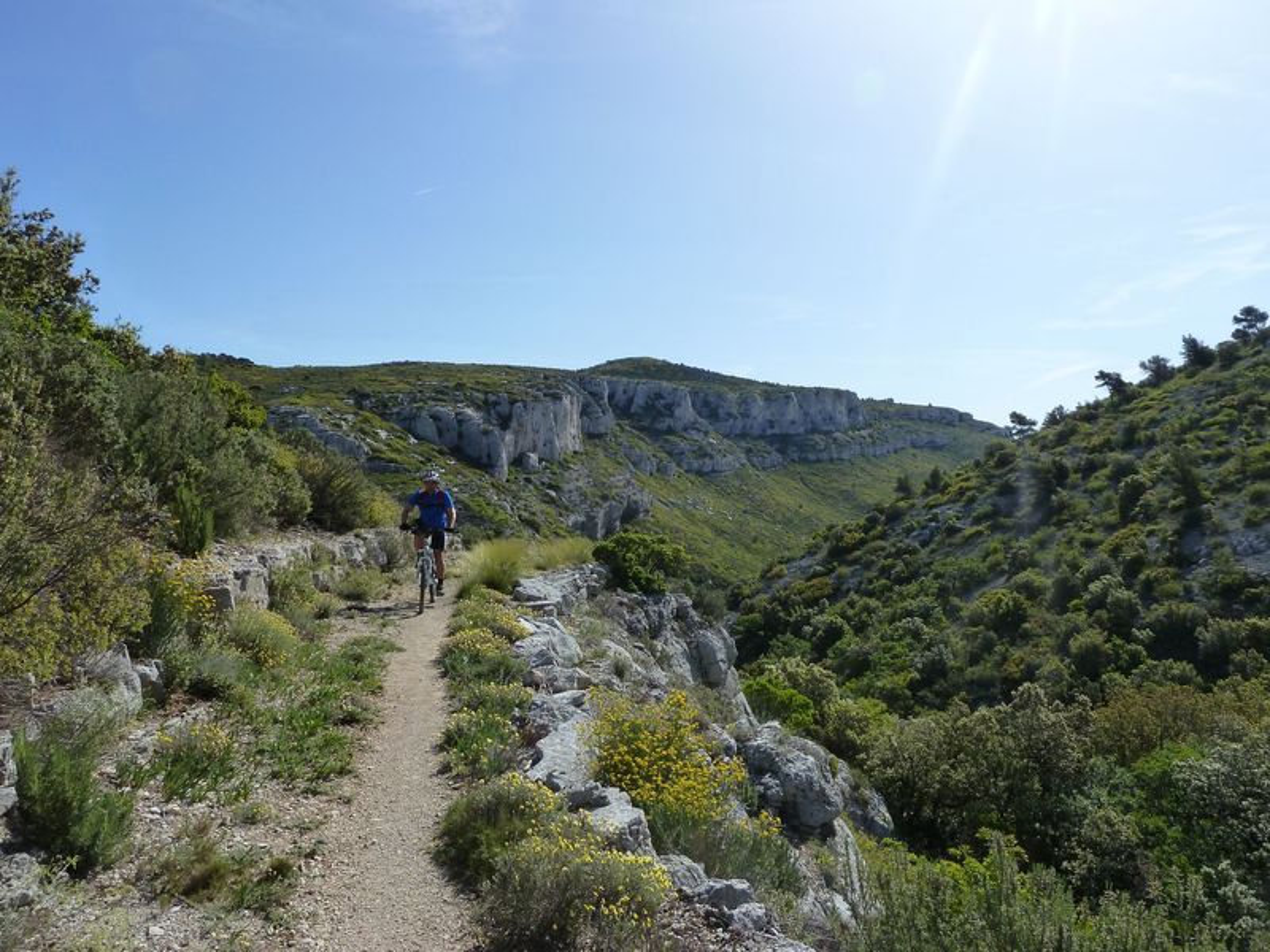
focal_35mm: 25
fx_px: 917
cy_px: 476
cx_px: 635
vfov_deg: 54.9
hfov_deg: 69.4
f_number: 5.6
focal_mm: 4.1
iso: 125
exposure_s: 1/400
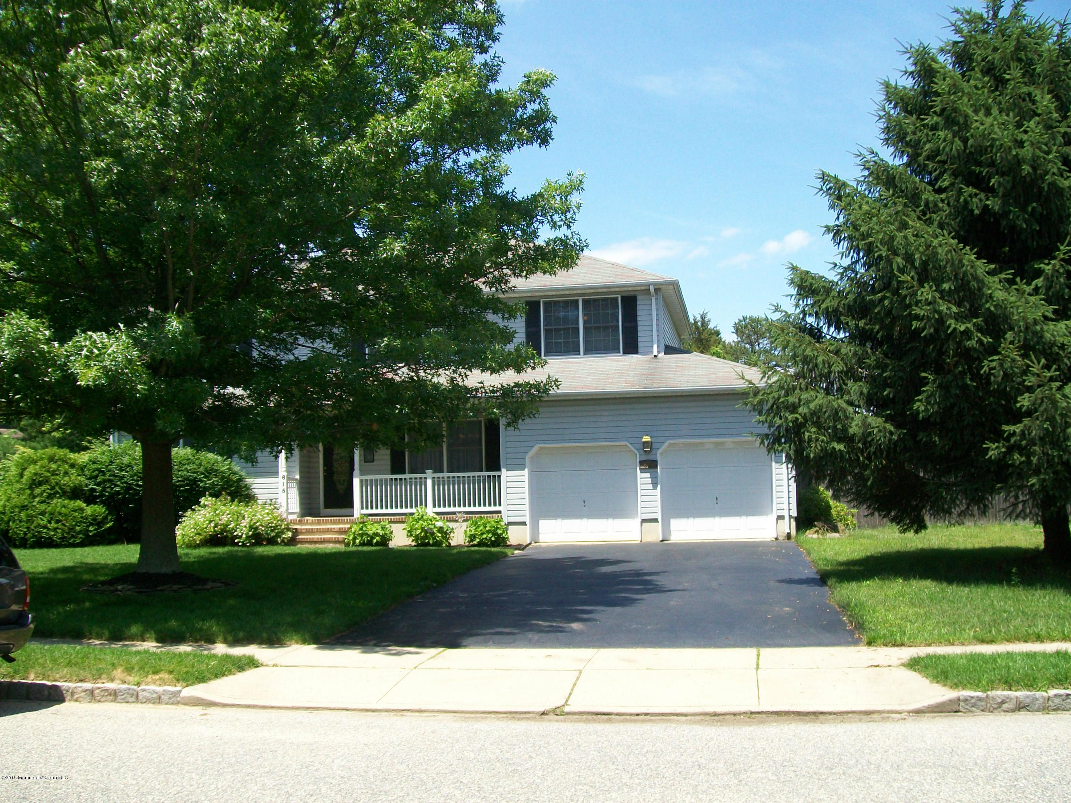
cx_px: 536
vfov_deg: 39.7
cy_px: 402
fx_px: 1114
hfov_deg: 51.4
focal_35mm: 36
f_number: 2.7
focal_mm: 6
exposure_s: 1/640
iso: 64
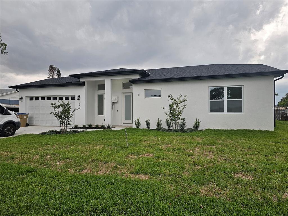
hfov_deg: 73.9
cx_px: 144
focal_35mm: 23
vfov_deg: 58.9
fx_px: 191
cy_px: 108
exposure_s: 1/180
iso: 40
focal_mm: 6.3
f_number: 1.7
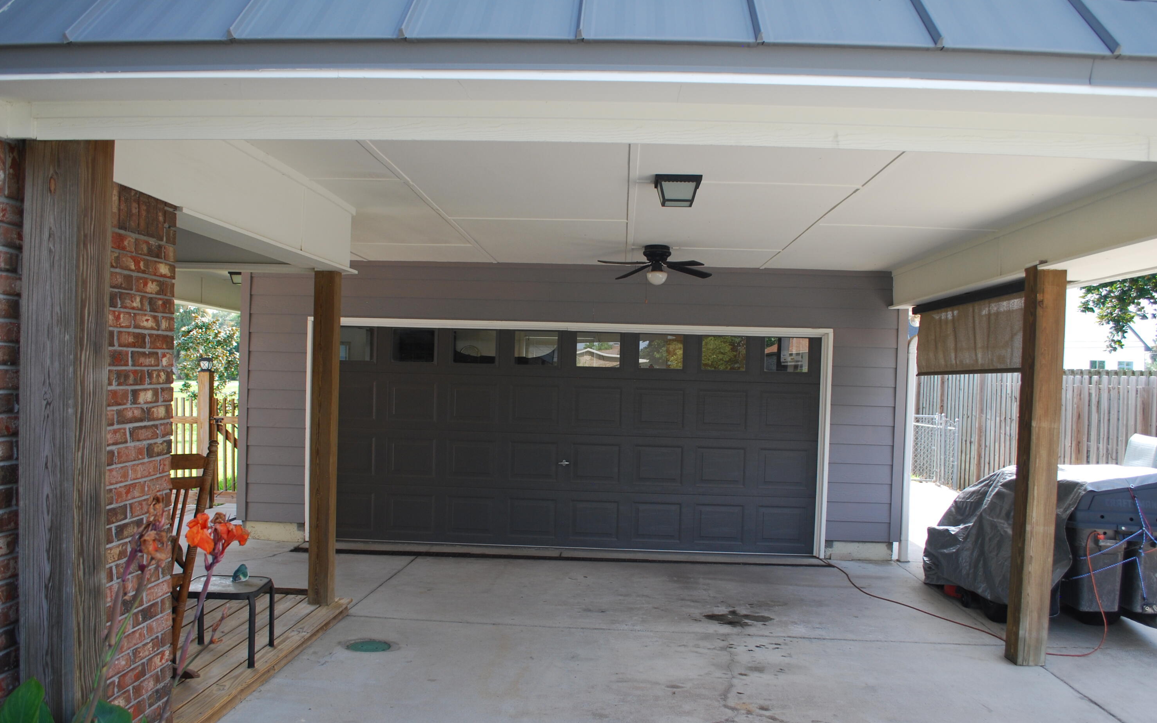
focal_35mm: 28
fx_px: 883
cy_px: 386
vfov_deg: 44.5
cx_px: 581
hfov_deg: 66.5
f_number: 5
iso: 200
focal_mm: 18
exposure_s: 1/100
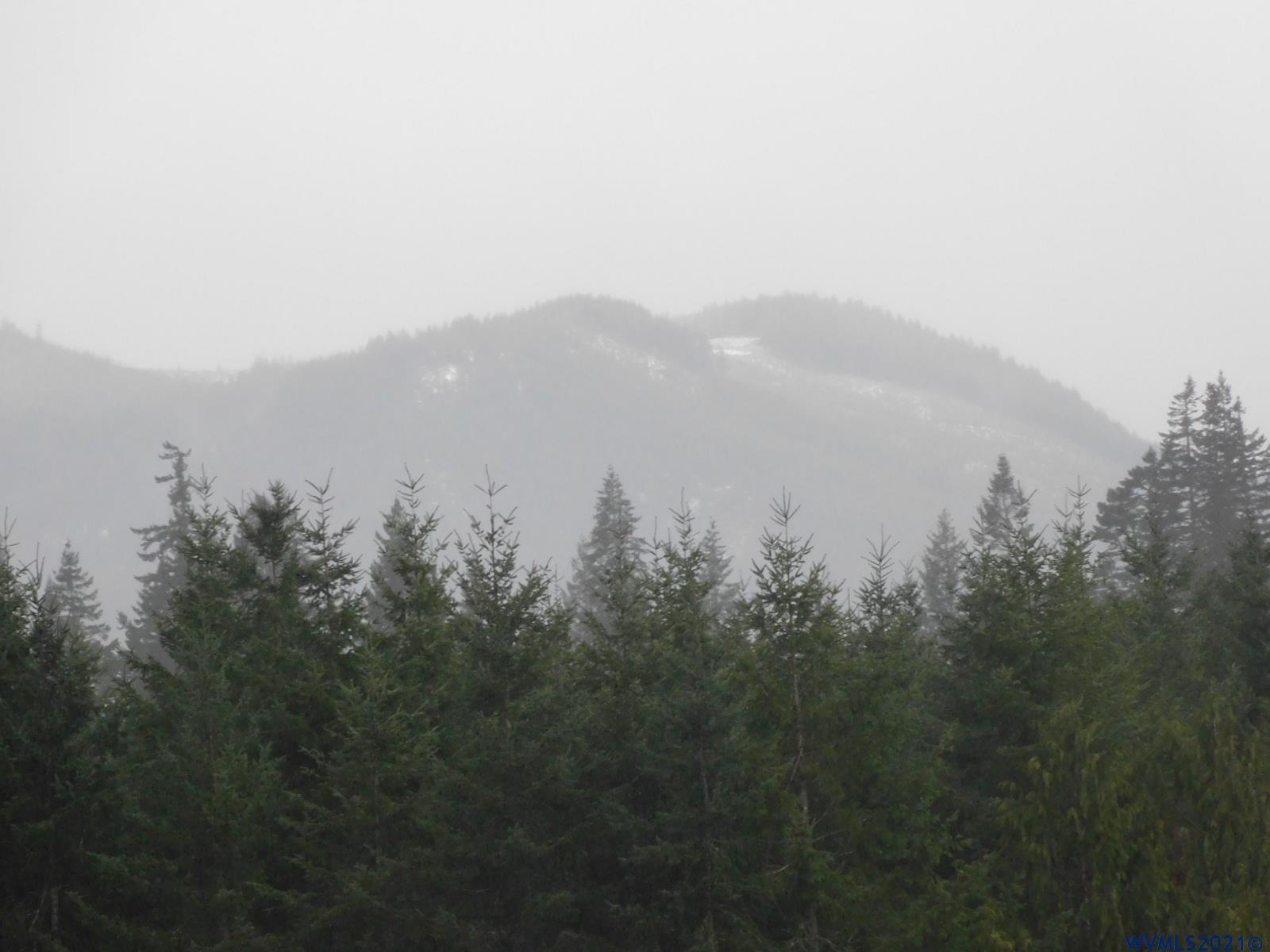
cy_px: 476
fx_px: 13208
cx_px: 635
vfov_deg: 4.1
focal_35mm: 360
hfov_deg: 5.5
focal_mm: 64.5
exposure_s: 1/125
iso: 400
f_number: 5.6
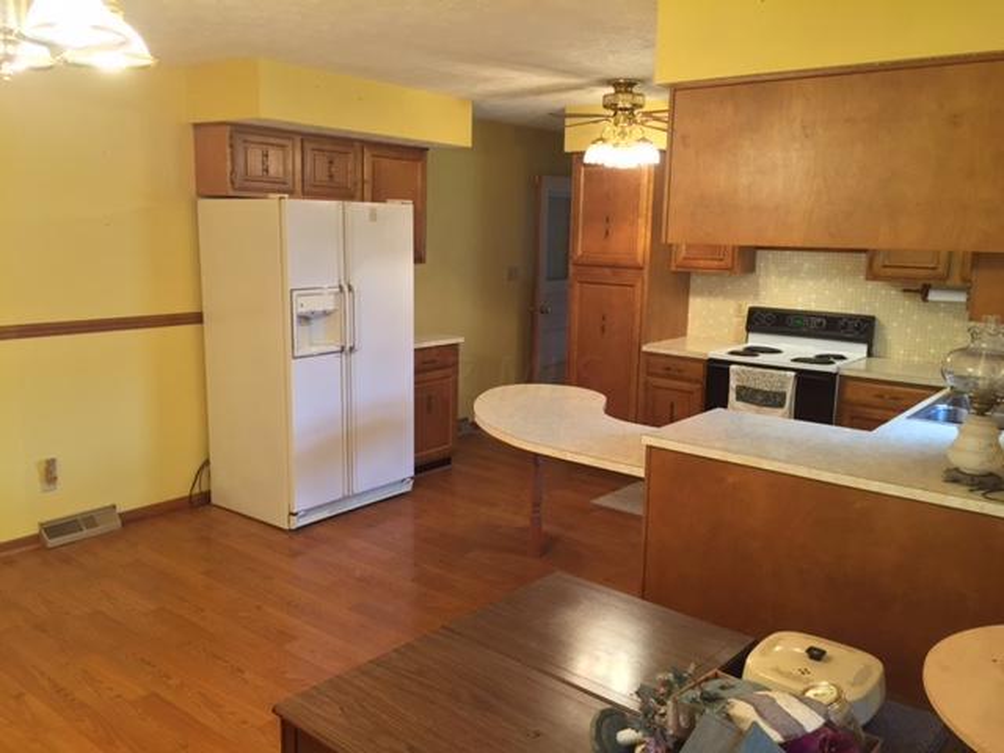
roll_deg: -0.7
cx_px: 502
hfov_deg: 61.7
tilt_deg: -9.7
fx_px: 841
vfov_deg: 48.2
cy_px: 376
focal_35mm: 29
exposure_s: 1/30
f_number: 2.2
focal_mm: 4.15
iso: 200
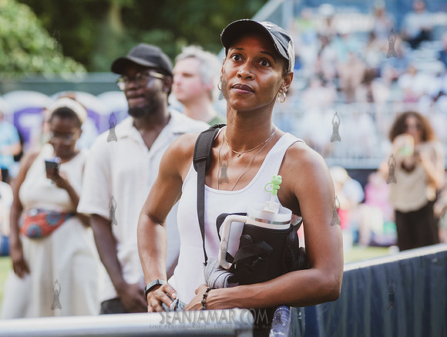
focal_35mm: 136
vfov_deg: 10.9
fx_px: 1760
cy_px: 177
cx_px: 213
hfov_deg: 14.5
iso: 1000
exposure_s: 1/160
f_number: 4
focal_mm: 112
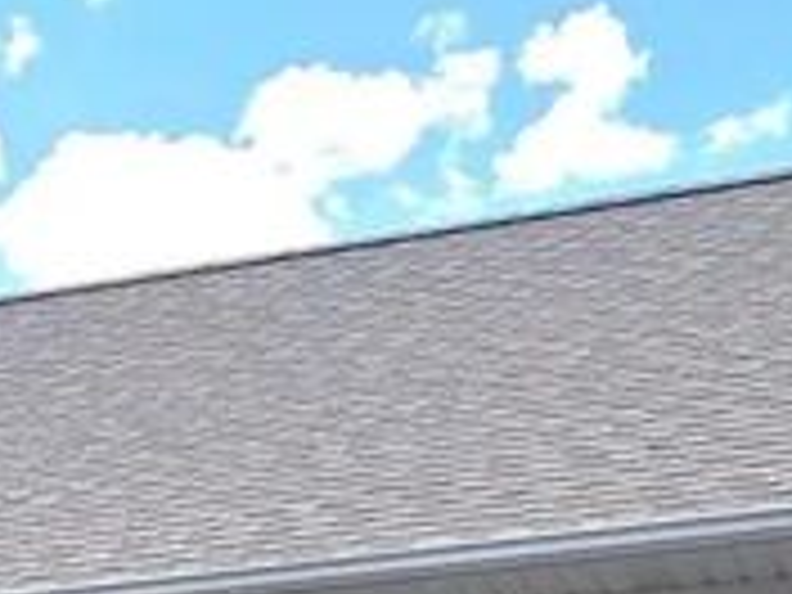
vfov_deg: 9.9
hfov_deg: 13.0
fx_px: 3066
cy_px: 1332
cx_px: -742
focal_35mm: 134
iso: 25
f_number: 1.8
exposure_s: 1/1332
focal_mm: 5.4
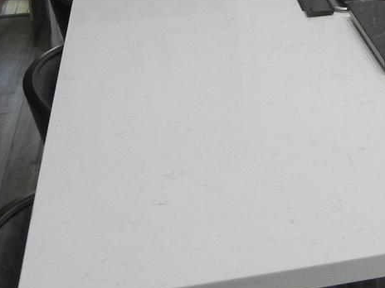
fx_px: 1001
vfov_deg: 15.8
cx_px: 486
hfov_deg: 20.1
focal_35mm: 90
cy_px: -62
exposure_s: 1/71.6
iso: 160
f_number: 3.2
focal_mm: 5.2
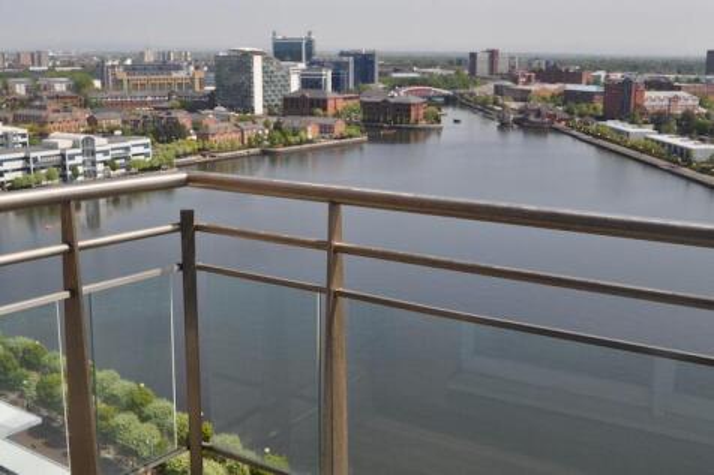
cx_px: 357
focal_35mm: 42
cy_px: 238
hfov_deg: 46.4
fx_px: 833
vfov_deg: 31.9
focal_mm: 28
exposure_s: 1/320
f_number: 9
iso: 200
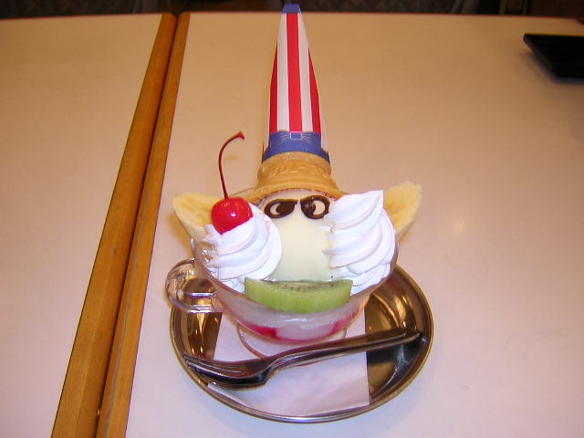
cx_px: 292
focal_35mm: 36
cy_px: 219
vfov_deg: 39.7
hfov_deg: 51.4
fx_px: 607
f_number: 2.6
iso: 100
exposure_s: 1/30
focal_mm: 4.7
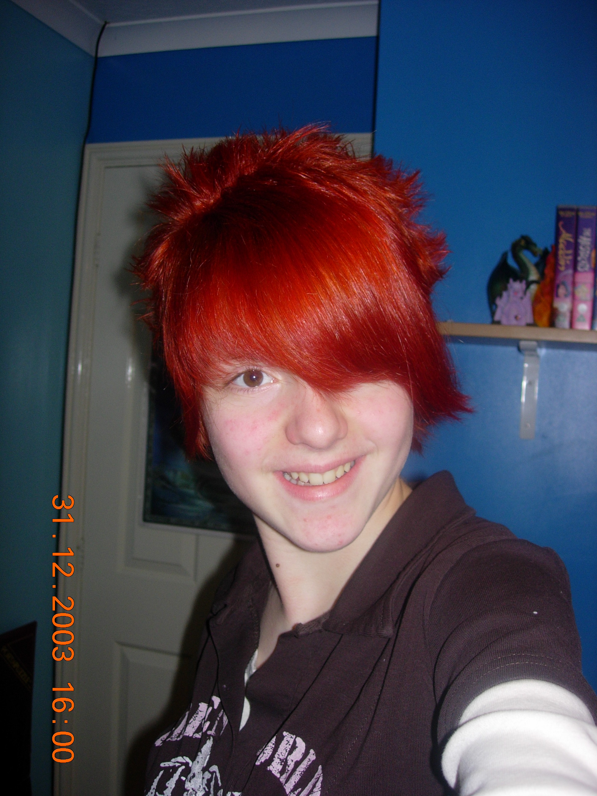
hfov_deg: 37.7
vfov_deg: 49.0
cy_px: 398
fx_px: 874
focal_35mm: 38
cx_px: 298
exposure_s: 1/64
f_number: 2.8
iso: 79
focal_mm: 7.8
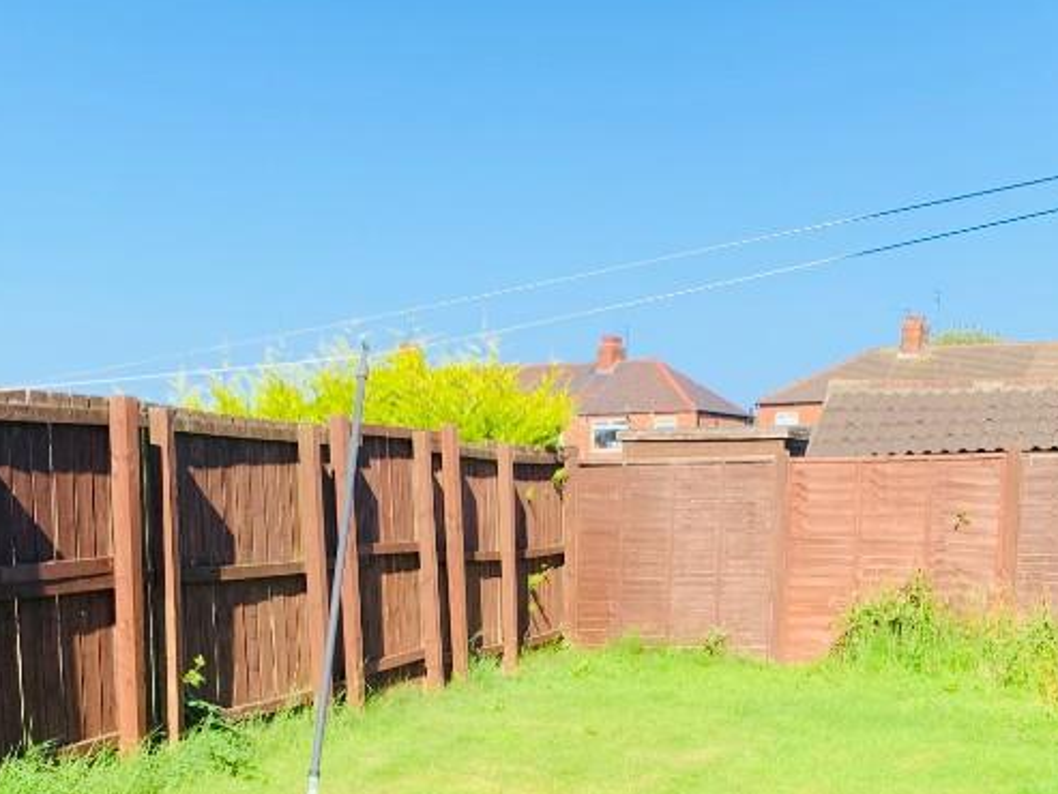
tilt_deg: -11.6
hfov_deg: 35.5
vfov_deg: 25.6
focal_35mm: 54
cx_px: 537
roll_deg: +0.2
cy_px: 809
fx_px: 1651
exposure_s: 1/1065
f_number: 1.8
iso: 25
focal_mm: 4.25
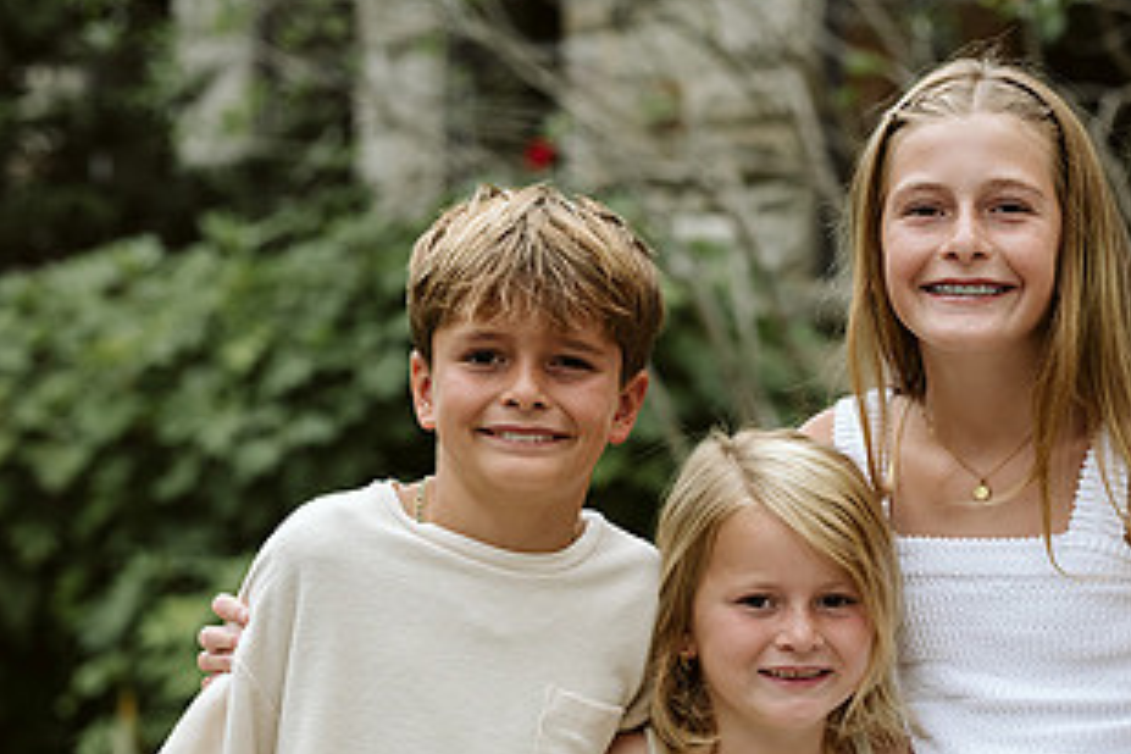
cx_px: 677
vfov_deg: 14.4
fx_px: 2953
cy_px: 686
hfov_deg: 21.7
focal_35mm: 94
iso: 640
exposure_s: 1/400
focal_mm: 50
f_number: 2.8
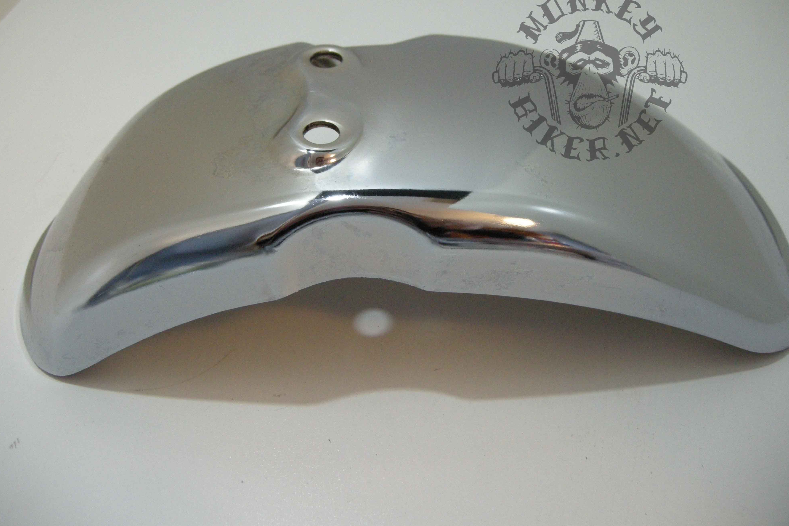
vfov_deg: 35.9
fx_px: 811
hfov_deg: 51.9
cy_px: 226
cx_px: 396
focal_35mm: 37
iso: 400
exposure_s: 1/27.5
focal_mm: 7.5
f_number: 2.7
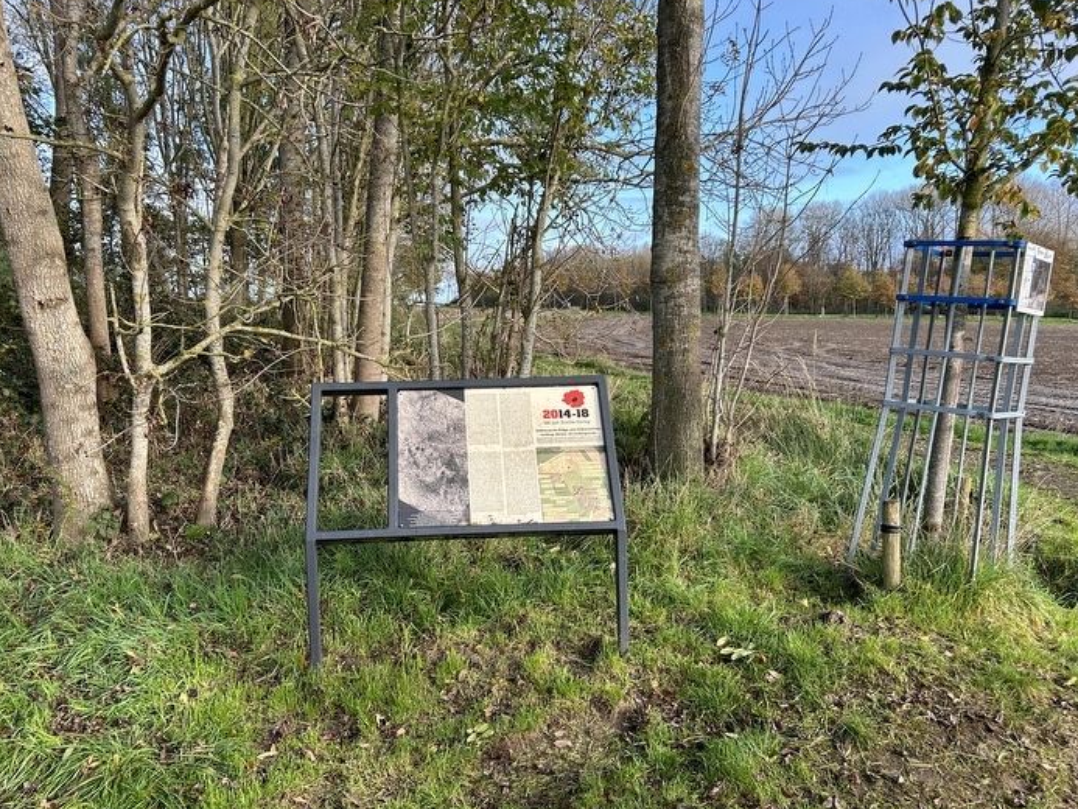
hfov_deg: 59.8
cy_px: 443
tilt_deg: -8.2
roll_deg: +2.3
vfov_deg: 46.7
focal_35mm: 30
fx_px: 934
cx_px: 485
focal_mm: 5.7
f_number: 1.5
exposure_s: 1/917
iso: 50
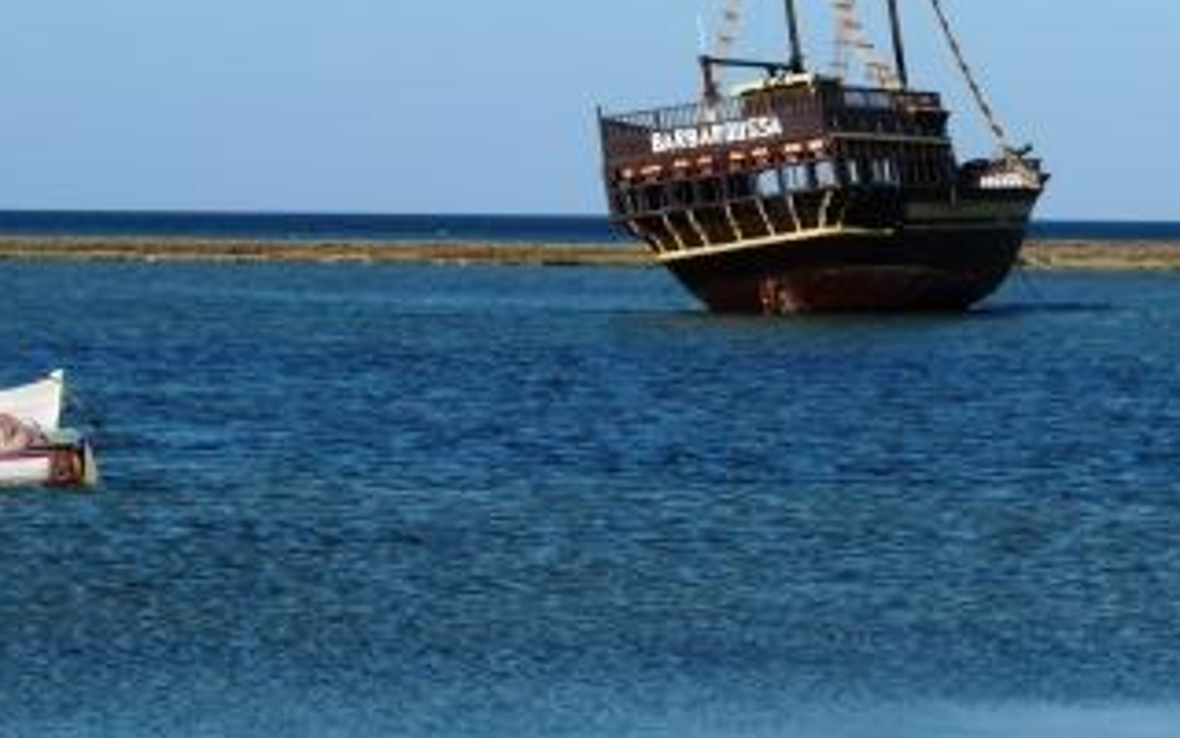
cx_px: 431
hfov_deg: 8.7
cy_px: 299
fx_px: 7782
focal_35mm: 242
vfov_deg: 5.4
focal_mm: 29
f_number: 8
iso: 100
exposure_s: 1/500
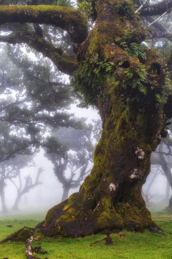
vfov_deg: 47.4
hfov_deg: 32.5
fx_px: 294
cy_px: 141
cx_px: 103
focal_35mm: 41
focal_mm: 34
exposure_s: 1/40
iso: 100
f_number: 8
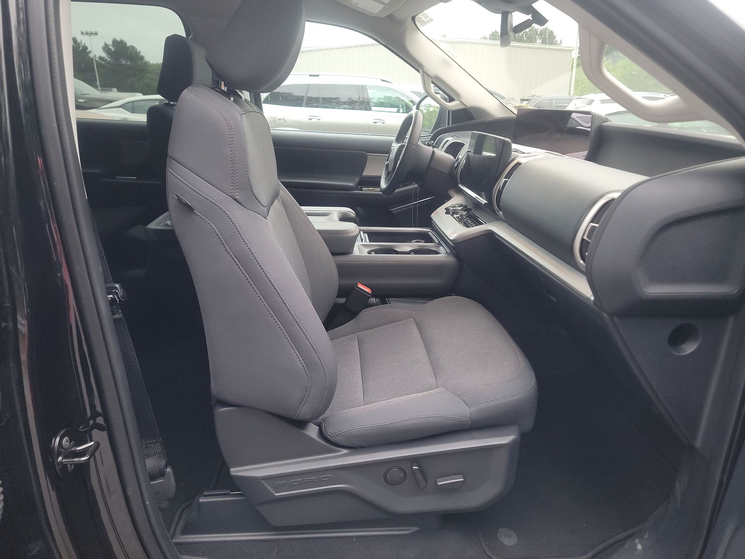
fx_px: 517
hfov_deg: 71.6
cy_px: 280
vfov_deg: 56.8
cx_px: 372
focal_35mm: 24
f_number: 1.8
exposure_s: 1/59
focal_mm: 6.7
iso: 490
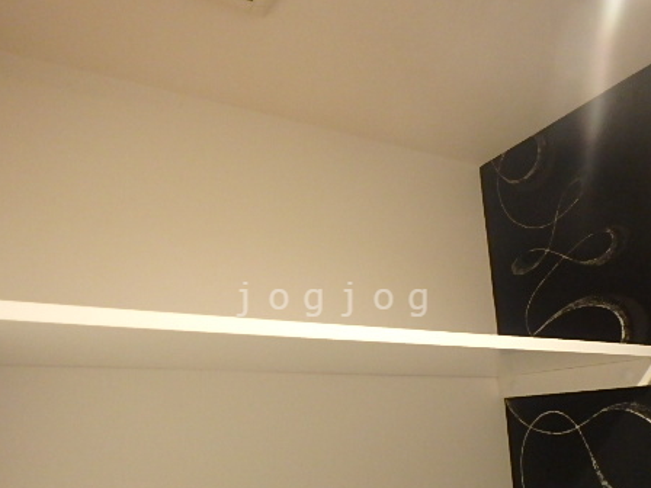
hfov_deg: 60.0
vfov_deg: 46.5
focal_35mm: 30
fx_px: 564
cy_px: 299
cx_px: 336
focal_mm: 3.7
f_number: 3.5
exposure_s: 1/25
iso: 800
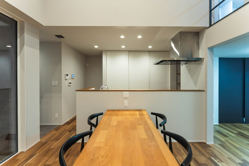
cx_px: 124
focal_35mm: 14
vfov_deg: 81.2
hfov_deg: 104.3
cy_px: 83
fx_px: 97
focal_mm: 14
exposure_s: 1/50
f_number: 10
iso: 100
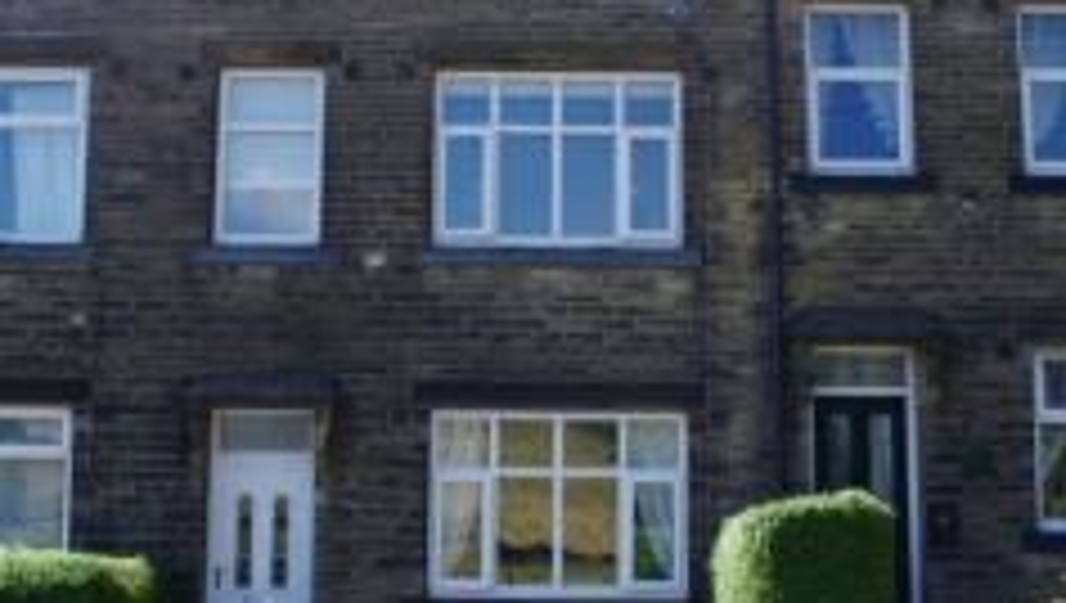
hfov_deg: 33.3
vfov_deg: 19.2
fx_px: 1783
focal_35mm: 63
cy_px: 259
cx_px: 486
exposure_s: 1/200
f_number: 7.1
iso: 200
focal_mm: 20
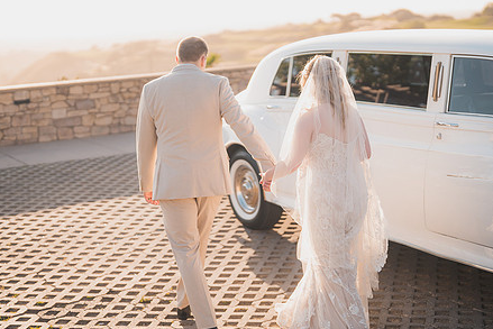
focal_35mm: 66
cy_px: 134
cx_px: 234
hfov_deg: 30.5
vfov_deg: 20.6
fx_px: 904
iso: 200
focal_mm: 50
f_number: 1.2
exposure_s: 1/5000
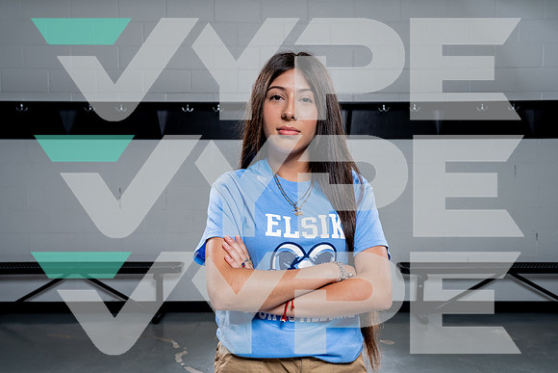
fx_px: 606
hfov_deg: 49.4
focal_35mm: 39
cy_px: 186
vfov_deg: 34.1
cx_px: 279
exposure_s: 1/250
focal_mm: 39
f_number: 7.1
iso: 100
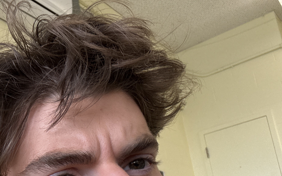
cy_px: 172
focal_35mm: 53
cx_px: 58
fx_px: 407
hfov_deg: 36.9
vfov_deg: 23.5
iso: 80
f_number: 1.9
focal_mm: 2.69
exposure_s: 1/64
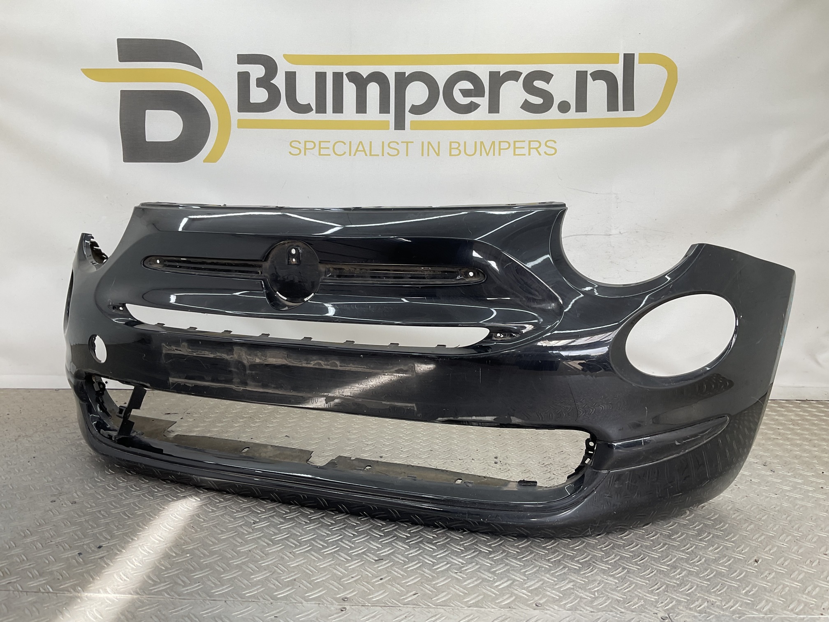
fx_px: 695
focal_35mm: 29
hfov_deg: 61.7
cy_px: 311
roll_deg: -2.1
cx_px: 414
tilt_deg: -8.1
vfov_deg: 48.2
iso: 16
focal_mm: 3
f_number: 1.8
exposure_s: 1/117
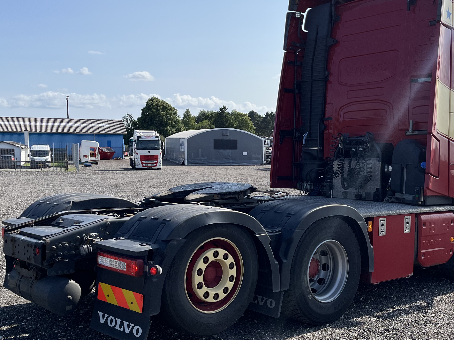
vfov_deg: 32.2
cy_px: 188
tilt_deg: -5.1
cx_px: 251
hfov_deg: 42.0
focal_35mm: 45
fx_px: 590
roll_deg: -0.5
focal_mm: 5.1
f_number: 1.6
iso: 50
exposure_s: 1/4149
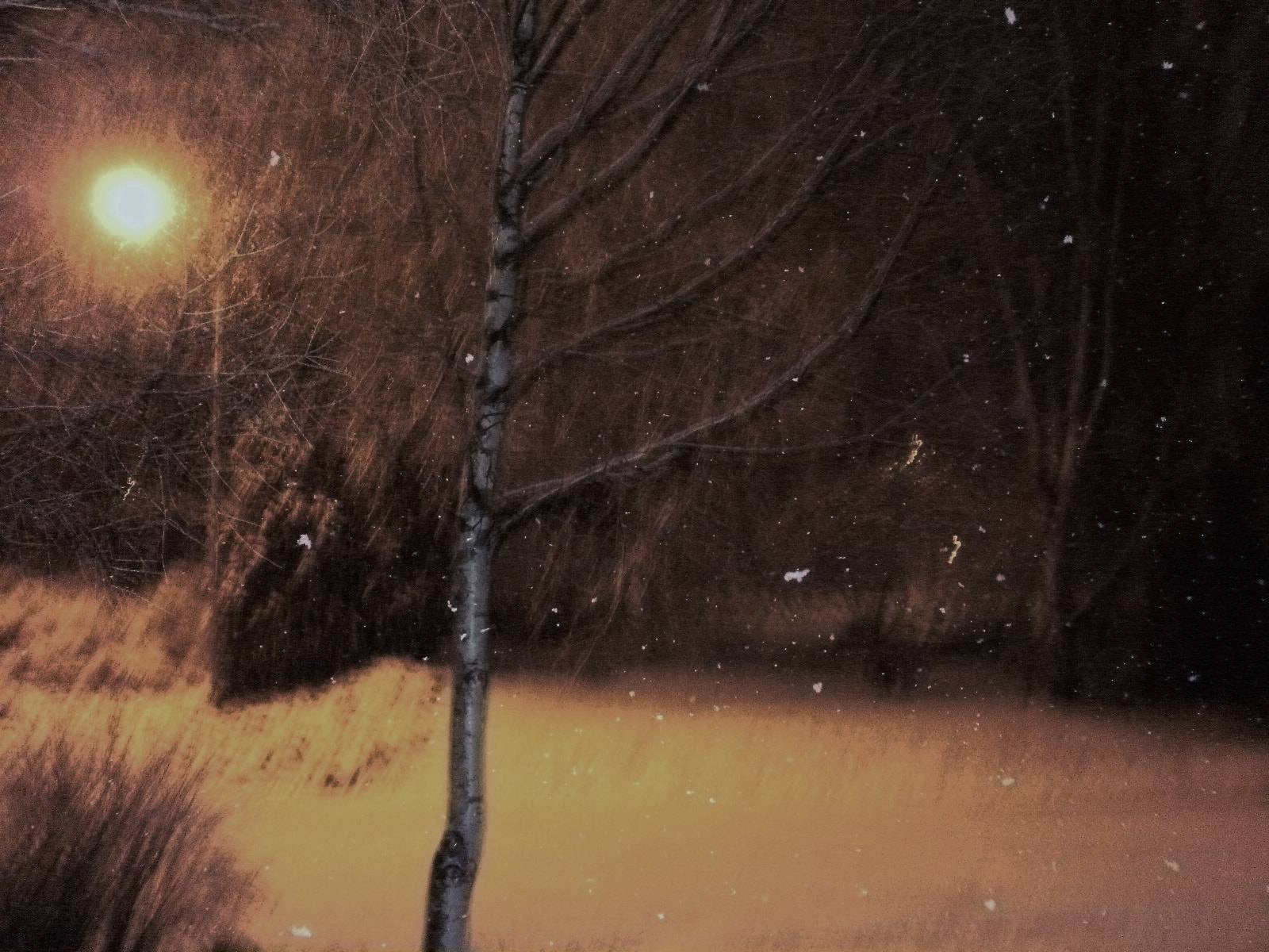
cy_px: 476
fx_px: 1320
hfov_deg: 51.4
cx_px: 634
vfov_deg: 39.7
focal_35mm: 36
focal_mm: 6.3
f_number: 3.5
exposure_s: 1/2
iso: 800
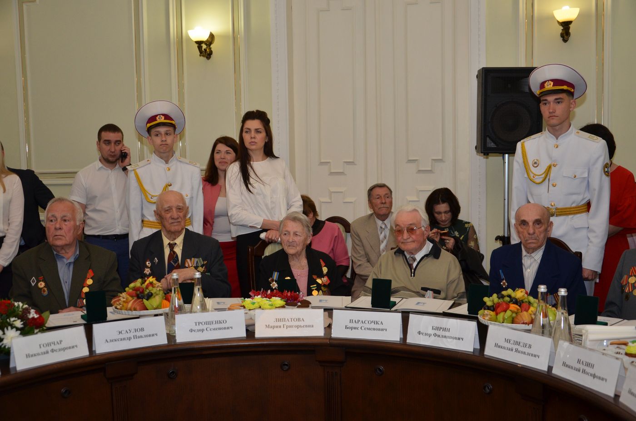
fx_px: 740
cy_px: 210
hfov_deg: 46.5
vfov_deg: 31.8
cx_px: 318
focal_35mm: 42
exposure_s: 1/250
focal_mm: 28
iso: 640
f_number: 4
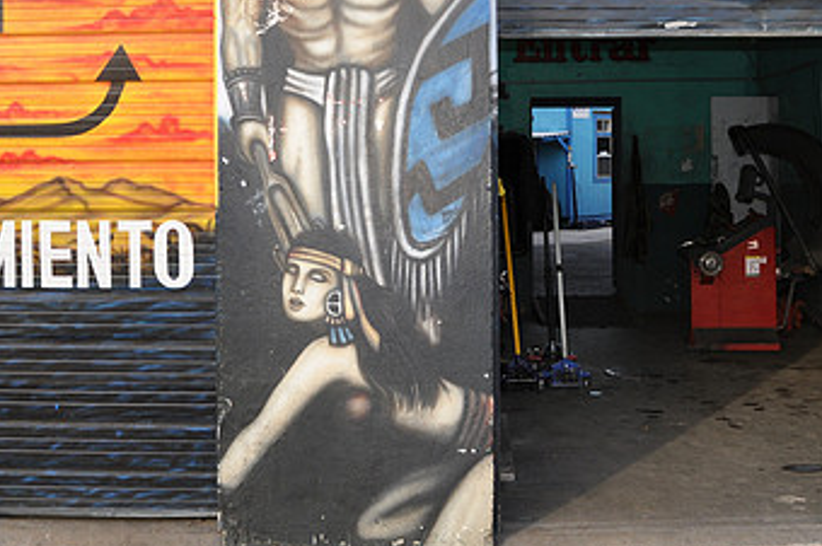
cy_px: 136
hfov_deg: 42.7
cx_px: 370
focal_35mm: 46
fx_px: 1049
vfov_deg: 28.7
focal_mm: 18
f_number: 3.5
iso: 220
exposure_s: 1/200
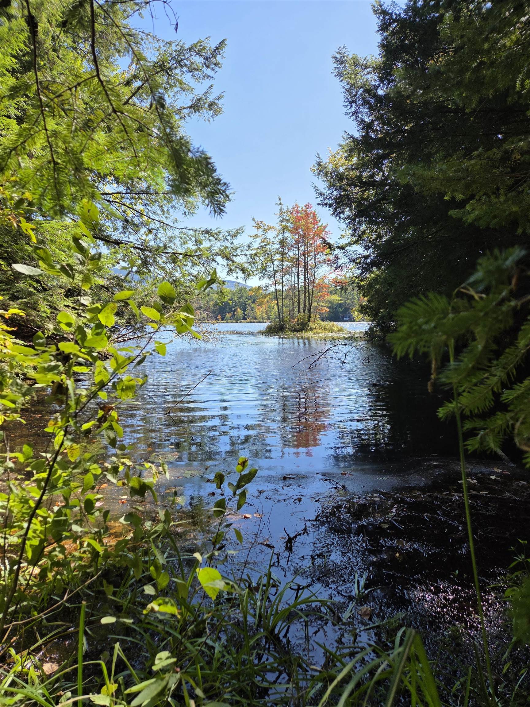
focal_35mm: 23
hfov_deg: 58.9
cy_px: 354
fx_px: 470
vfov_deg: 73.9
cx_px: 265
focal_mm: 5.4
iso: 80
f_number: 1.8
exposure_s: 1/2797
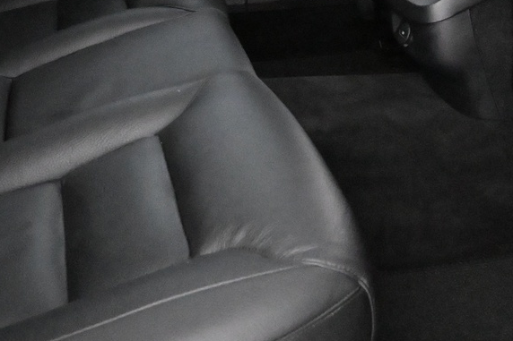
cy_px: -3
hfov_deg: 29.6
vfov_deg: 19.4
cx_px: 206
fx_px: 969
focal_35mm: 68
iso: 12800
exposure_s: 1/30
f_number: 3.5
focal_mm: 16
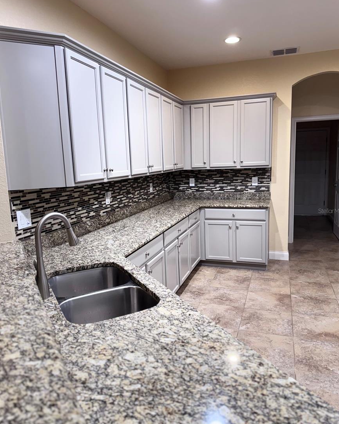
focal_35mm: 26
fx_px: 326
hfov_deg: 54.9
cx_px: 170
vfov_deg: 66.0
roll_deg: +2.2
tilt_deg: -8.1
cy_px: 211
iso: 200
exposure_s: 1/120
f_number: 1.78
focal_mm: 6.76
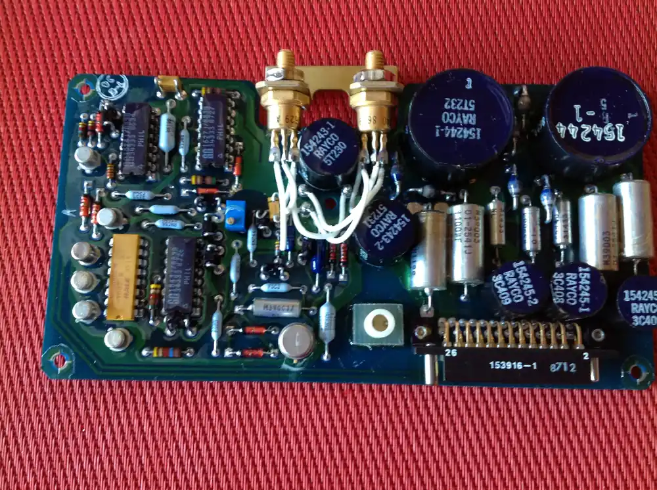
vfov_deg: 40.6
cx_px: 328
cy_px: 245
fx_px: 663
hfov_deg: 52.7
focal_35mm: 35
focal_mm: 4.28
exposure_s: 1/15
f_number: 2.4
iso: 160
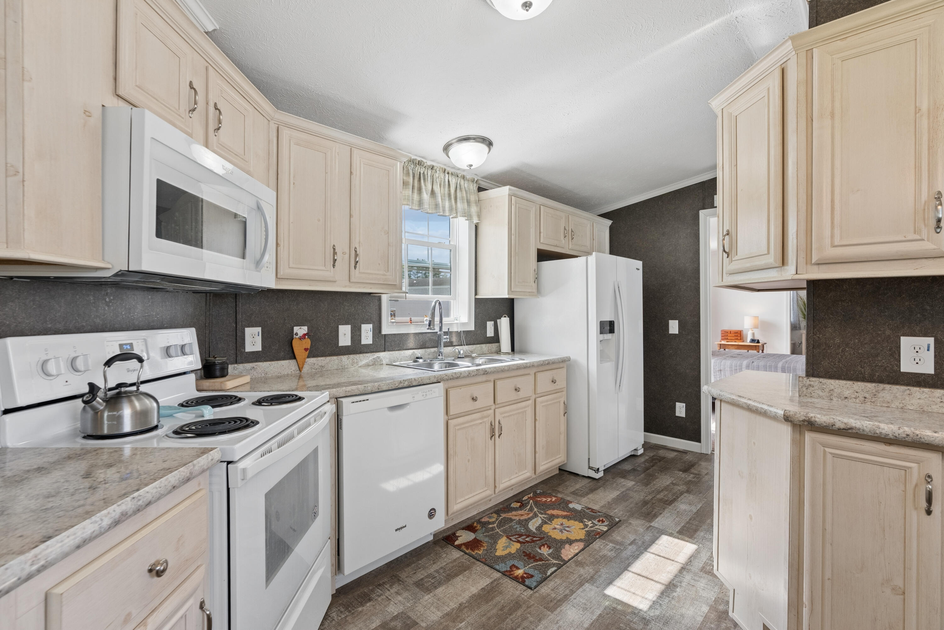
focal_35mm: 16
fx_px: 420
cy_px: 315
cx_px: 472
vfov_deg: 73.8
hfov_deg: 96.7
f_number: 7.1
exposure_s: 1/80
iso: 640
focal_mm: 16
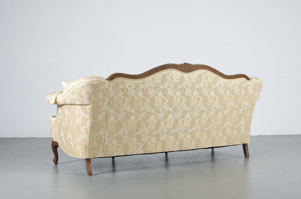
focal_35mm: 52
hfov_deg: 37.9
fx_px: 438
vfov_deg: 25.6
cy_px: 100
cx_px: 150
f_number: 6.3
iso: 100
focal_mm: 35
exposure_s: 1/125
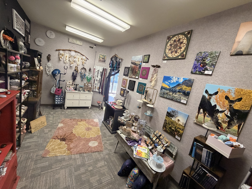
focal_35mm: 14
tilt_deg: -10.8
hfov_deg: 102.1
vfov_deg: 85.7
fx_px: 102
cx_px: 126
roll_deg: -10.5
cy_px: 94
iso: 400
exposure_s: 1/60
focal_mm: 2.22
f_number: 2.2
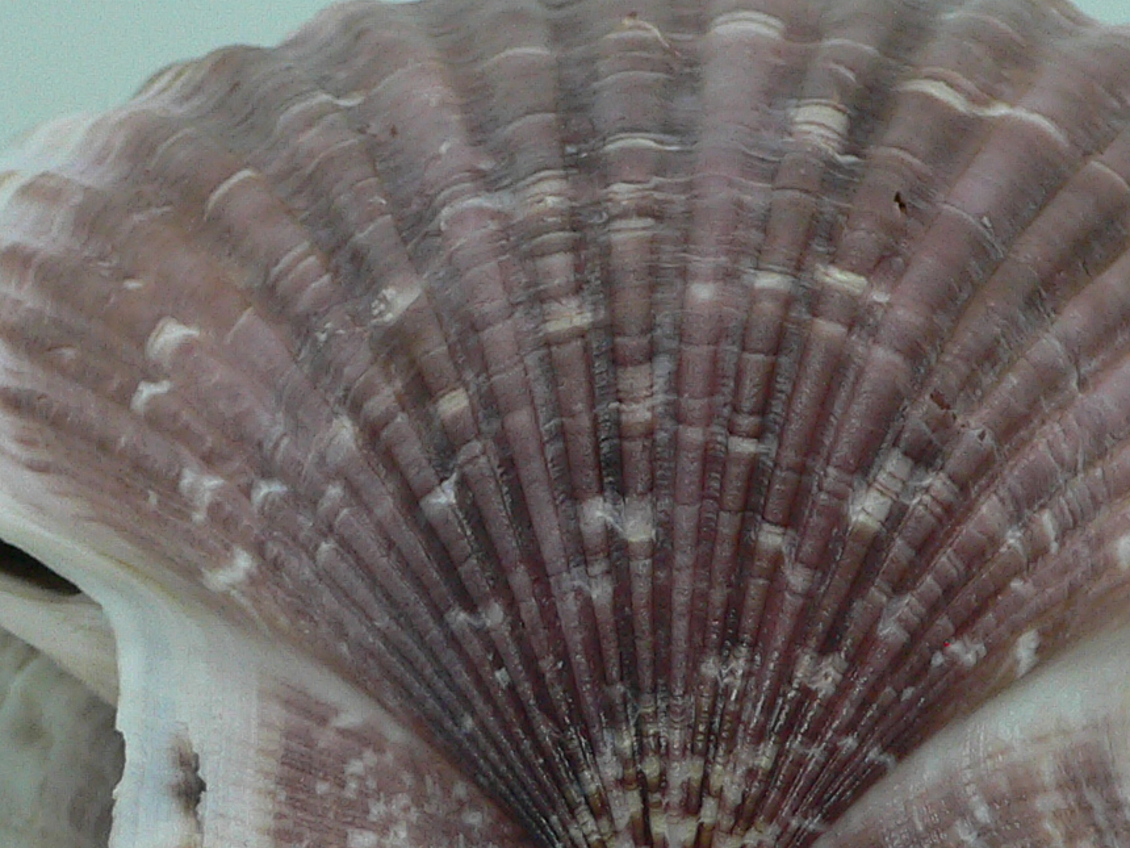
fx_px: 2677
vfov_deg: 18.0
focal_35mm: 82
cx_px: 799
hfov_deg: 23.7
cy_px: 448
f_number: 2.8
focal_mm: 4.6
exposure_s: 1/60
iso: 150
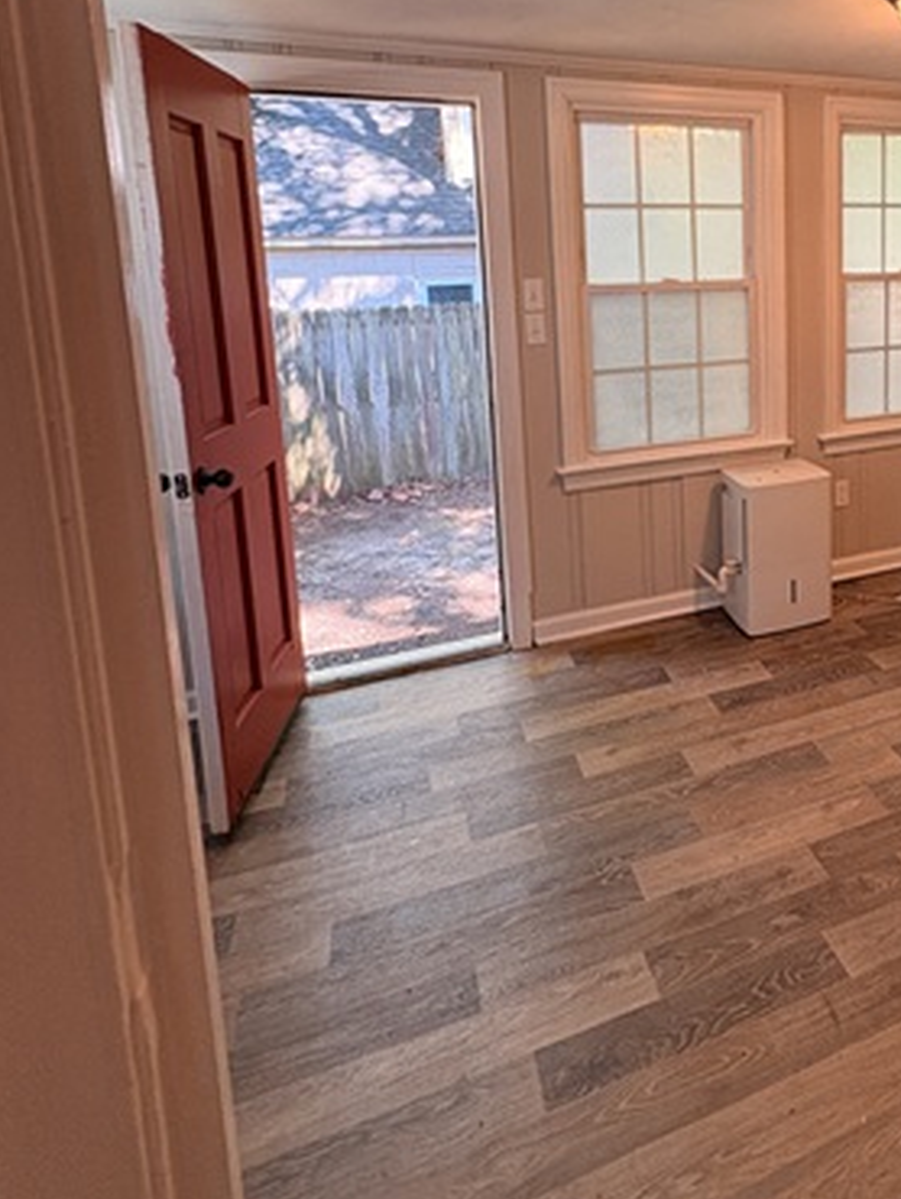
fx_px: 832
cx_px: 755
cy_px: 361
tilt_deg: -7.2
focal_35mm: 24
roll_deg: +1.6
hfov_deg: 52.2
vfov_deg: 68.7
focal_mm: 2.22
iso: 200
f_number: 2.2
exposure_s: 1/120
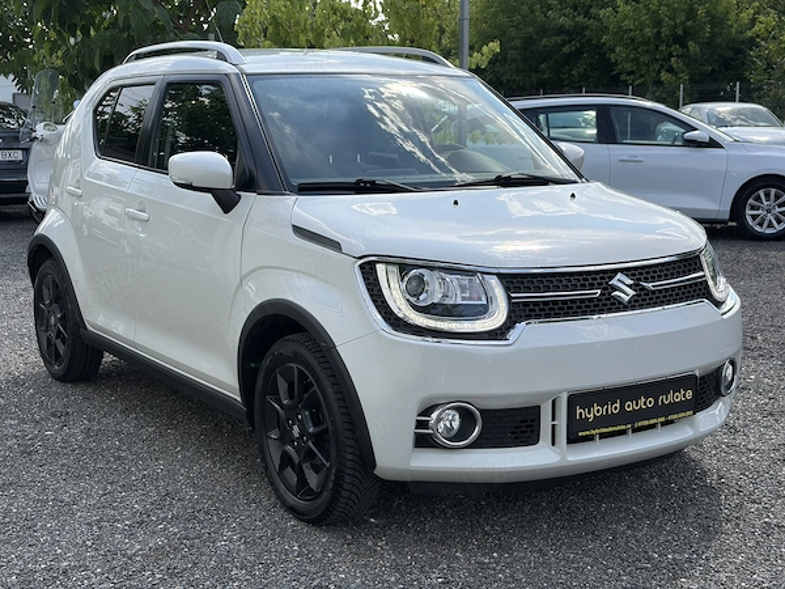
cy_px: 294
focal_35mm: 52
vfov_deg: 28.0
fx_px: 1179
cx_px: 392
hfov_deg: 36.8
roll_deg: +1.0
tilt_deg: -8.4
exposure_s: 1/1799
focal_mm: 5.96
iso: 40
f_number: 1.6
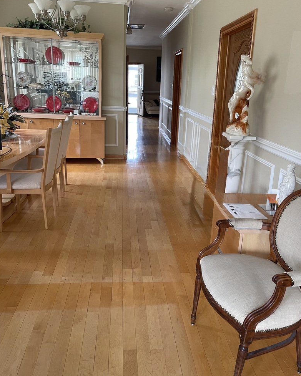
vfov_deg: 62.1
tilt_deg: -16.3
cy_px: 172
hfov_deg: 51.5
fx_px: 312
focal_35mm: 28
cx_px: 147
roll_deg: -1.3
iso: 125
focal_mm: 5.1
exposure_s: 1/88
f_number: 1.6
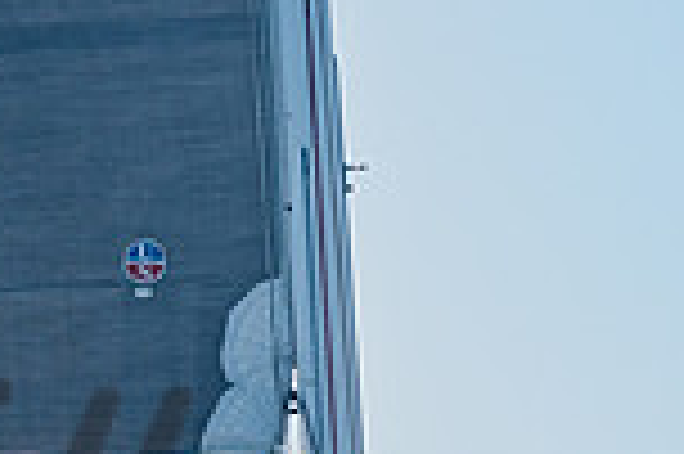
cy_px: 450
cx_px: -173
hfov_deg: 2.7
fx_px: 14576
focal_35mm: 768
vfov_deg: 1.8
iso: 250
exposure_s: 1/640
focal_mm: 165
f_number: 6.3
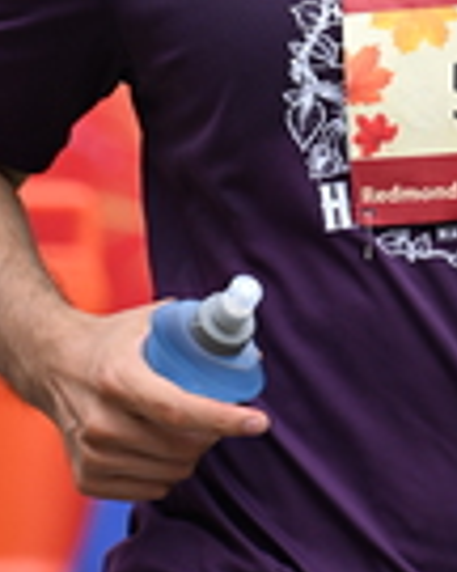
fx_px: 12934
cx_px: 485
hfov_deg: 2.0
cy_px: -182
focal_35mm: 765
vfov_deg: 2.5
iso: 640
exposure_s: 1/2000
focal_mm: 200
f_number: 2.8
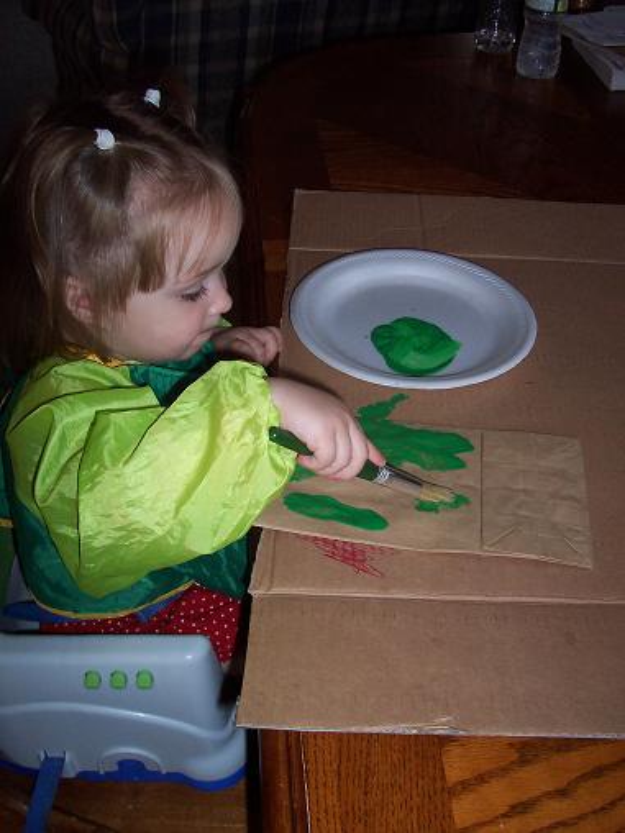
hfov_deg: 38.7
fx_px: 891
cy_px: 416
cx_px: 312
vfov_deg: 50.1
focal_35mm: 37
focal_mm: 5.6
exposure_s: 1/60
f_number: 2.8
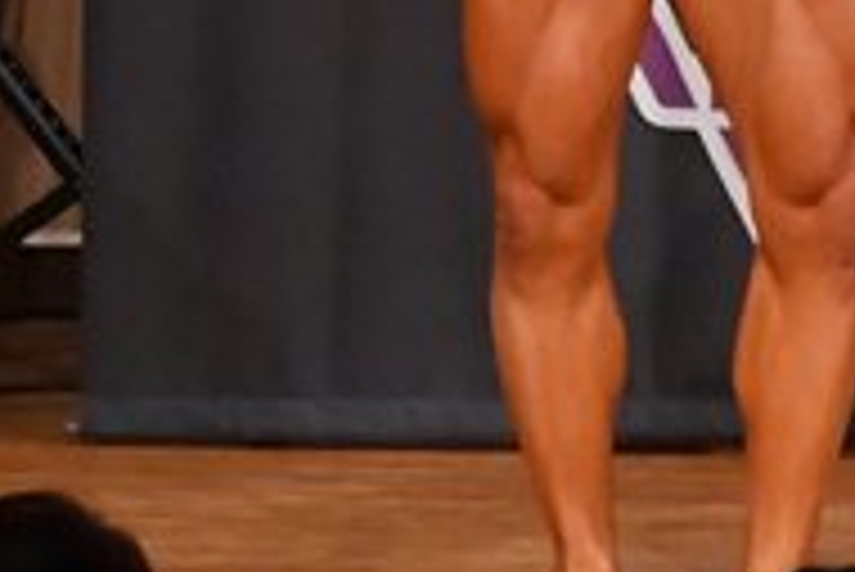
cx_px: 223
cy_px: -216
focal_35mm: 1039
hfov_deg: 2.0
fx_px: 24694
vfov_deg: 1.3
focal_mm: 170
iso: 9000
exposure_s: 1/400
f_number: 5.6
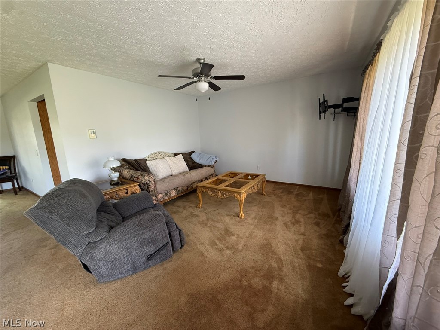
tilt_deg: -11.3
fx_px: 178
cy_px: 165
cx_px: 220
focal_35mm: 14
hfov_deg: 102.1
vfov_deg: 85.7
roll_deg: +2.5
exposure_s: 1/62
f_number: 2.2
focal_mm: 2.22
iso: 320
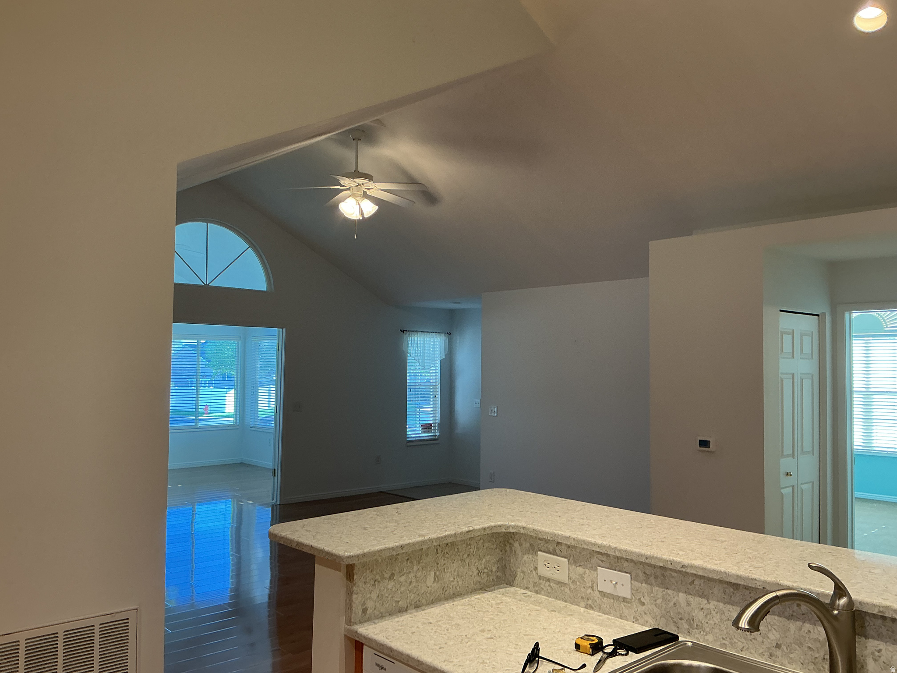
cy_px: 336
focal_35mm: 29
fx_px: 751
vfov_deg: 48.2
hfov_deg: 61.7
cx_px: 448
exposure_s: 1/60
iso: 50
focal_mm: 3
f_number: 1.8
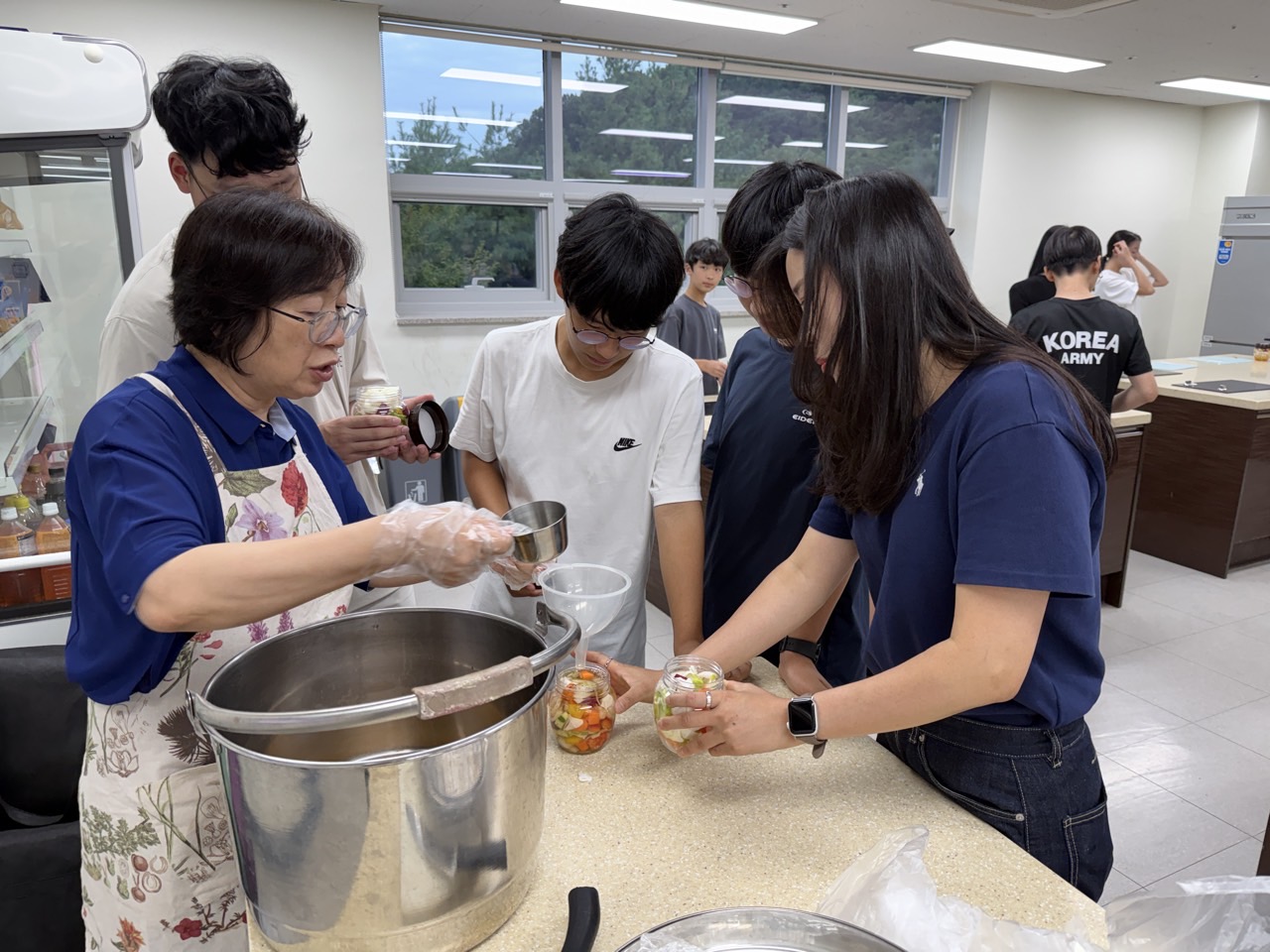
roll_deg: -0.5
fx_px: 881
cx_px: 635
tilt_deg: -14.9
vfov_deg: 56.8
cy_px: 476
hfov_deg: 71.6
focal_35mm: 24
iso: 160
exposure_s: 1/120
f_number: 1.78
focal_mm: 6.76
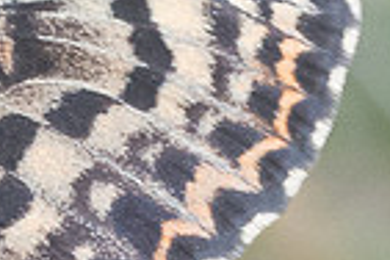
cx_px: -272
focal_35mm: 2421
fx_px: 26225
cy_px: 271
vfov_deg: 0.6
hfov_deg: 0.9
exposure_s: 1/500
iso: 800
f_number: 10
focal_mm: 150
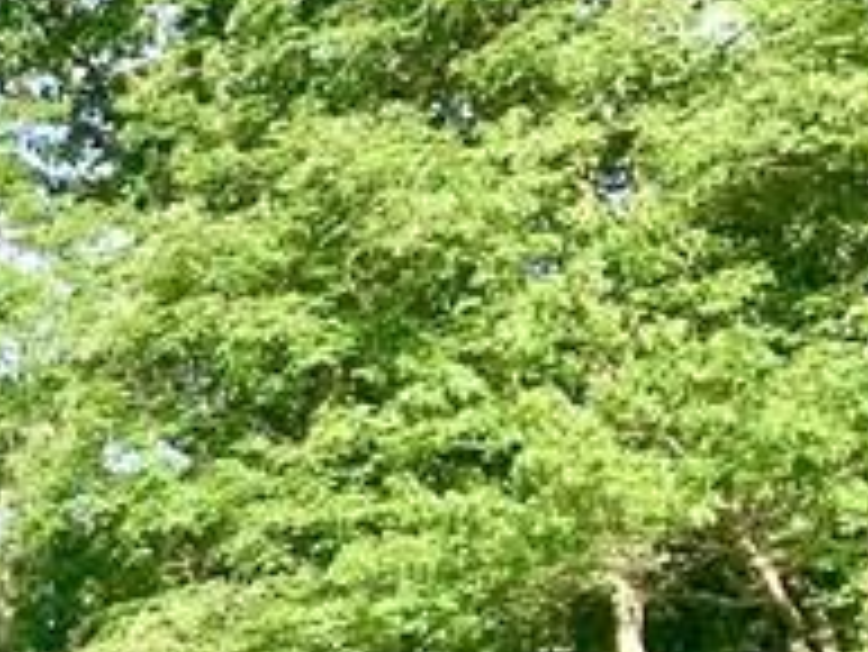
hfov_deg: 10.6
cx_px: -1367
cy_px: 1012
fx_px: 3864
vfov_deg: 9.4
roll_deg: -0.6
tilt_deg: +9.0
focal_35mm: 154
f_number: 2.2
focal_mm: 4.15
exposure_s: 1/864
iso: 25
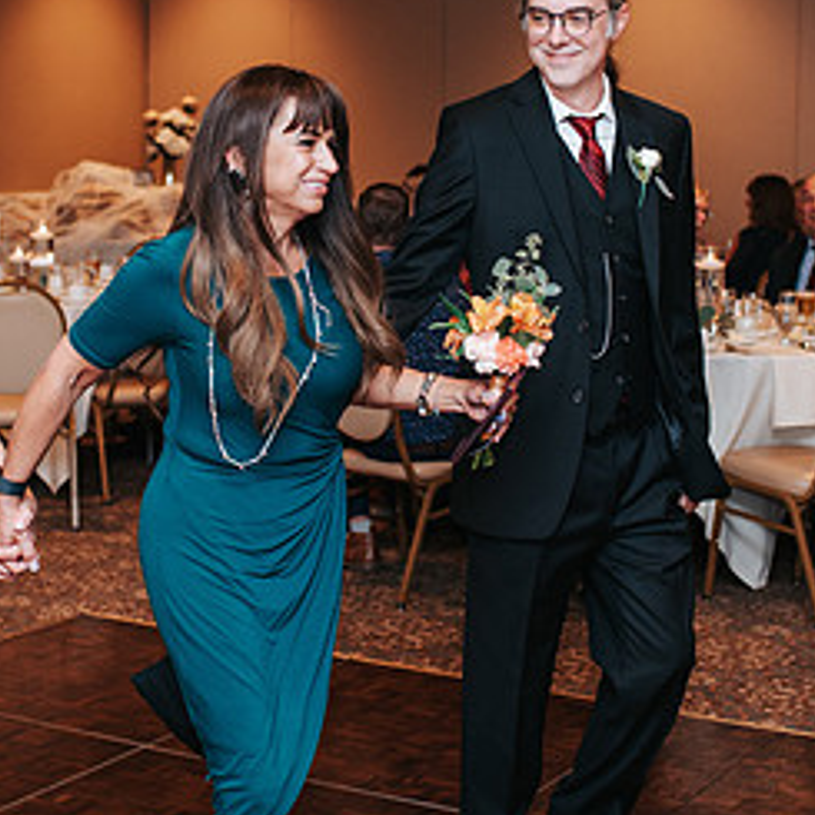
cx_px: 358
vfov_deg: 22.4
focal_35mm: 77
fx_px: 2051
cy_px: 322
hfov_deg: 22.5
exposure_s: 1/160
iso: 1000
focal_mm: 35
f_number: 2.8
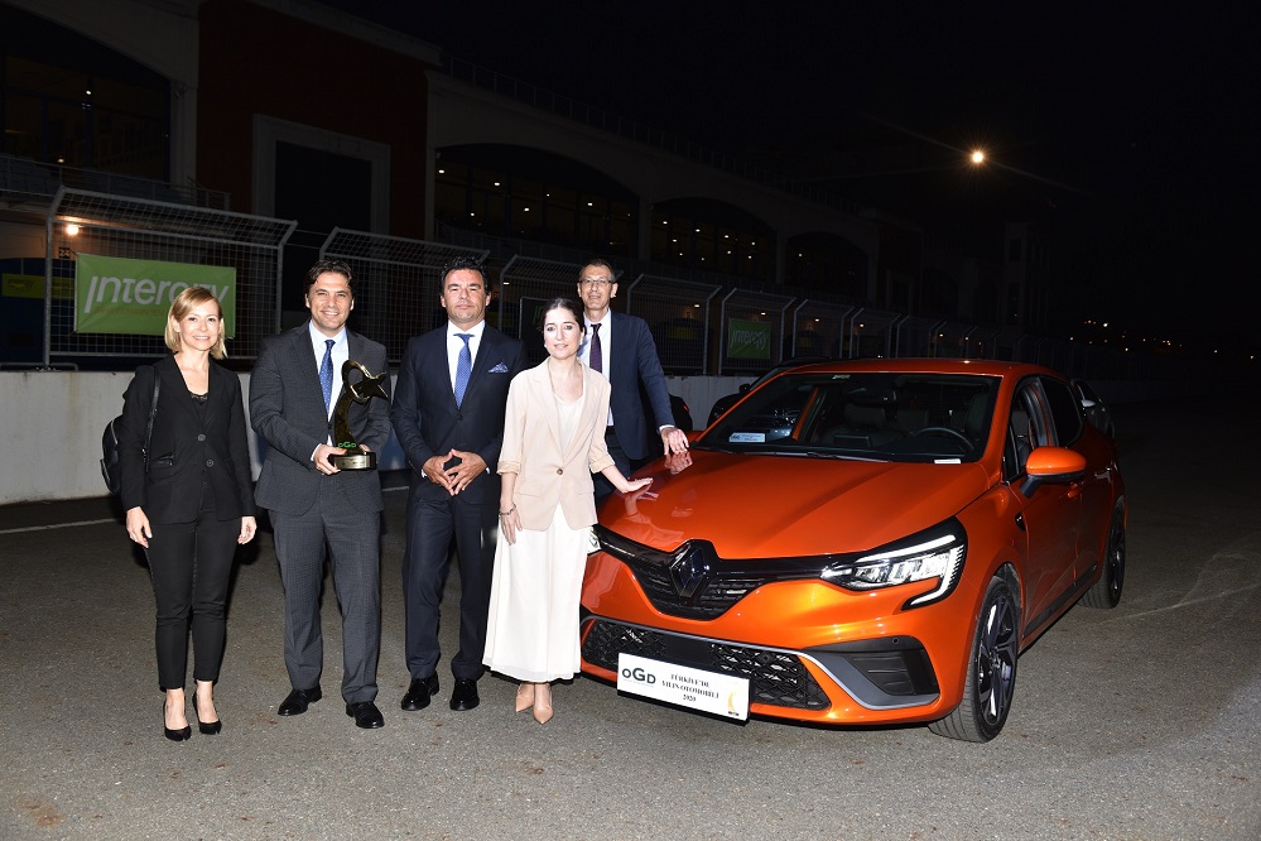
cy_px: 420
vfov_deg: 42.3
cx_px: 630
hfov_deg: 60.3
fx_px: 1086
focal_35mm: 31
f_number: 5.6
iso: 250
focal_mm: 31
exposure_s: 1/80
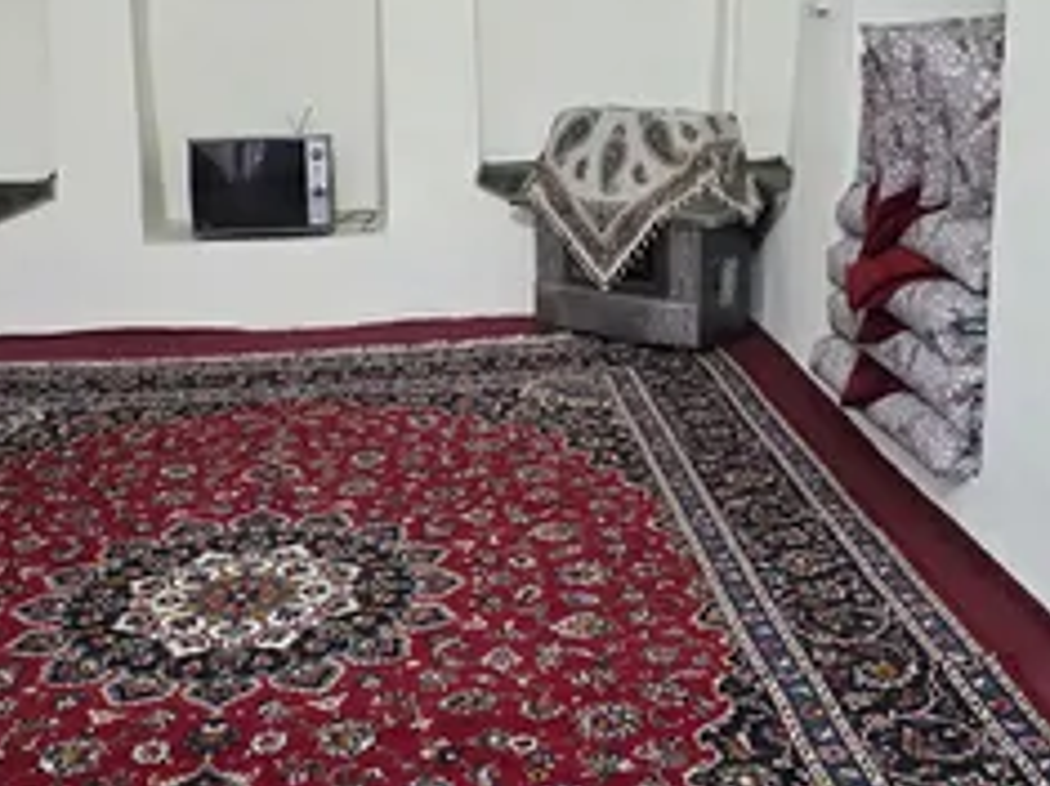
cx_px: 527
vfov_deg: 29.3
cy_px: 217
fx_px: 1486
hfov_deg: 38.9
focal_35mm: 49
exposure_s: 1/100
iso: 500
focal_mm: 6.3
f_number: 1.7
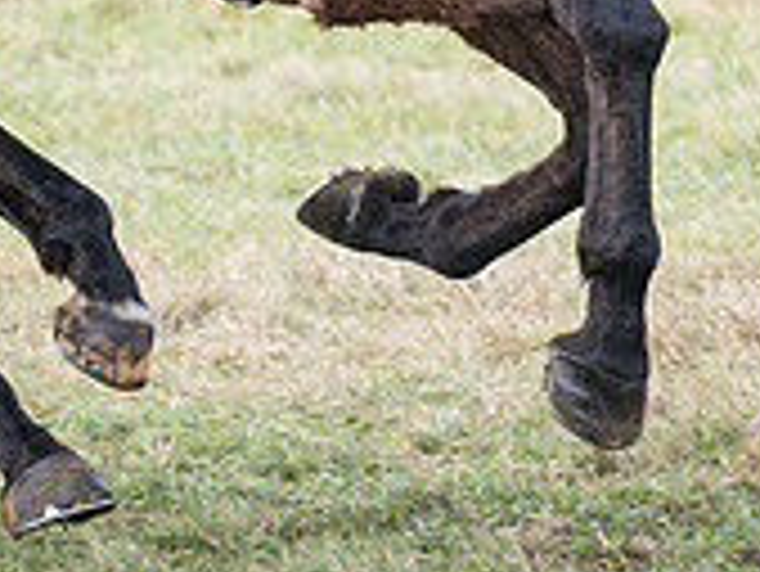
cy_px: -378
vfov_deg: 3.2
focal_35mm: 462
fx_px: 10150
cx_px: 616
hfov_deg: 4.3
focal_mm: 80
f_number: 2.8
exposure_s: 1/1600
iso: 400
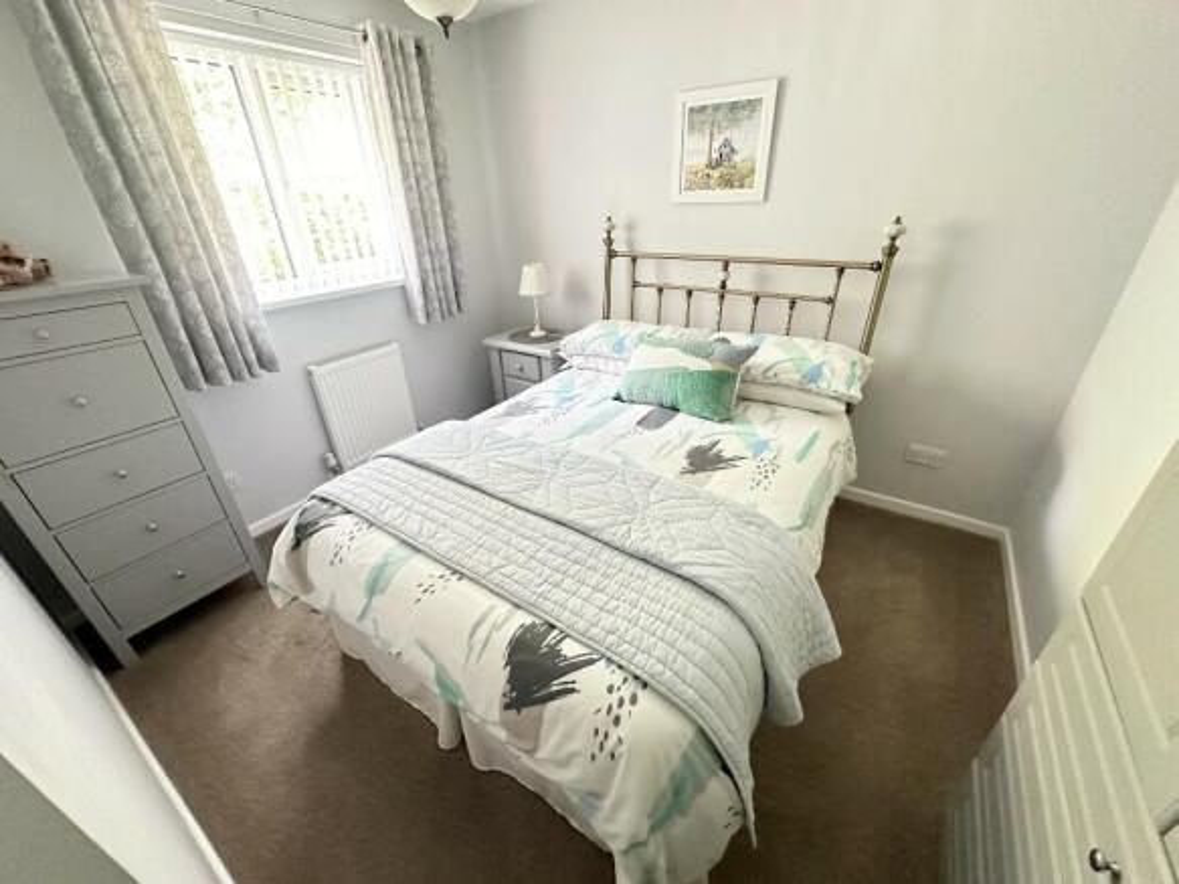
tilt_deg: -26.5
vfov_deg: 85.7
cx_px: 590
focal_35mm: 14
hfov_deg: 102.1
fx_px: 477
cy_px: 442
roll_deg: +1.3
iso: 640
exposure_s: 1/60
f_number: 2.2
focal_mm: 2.22
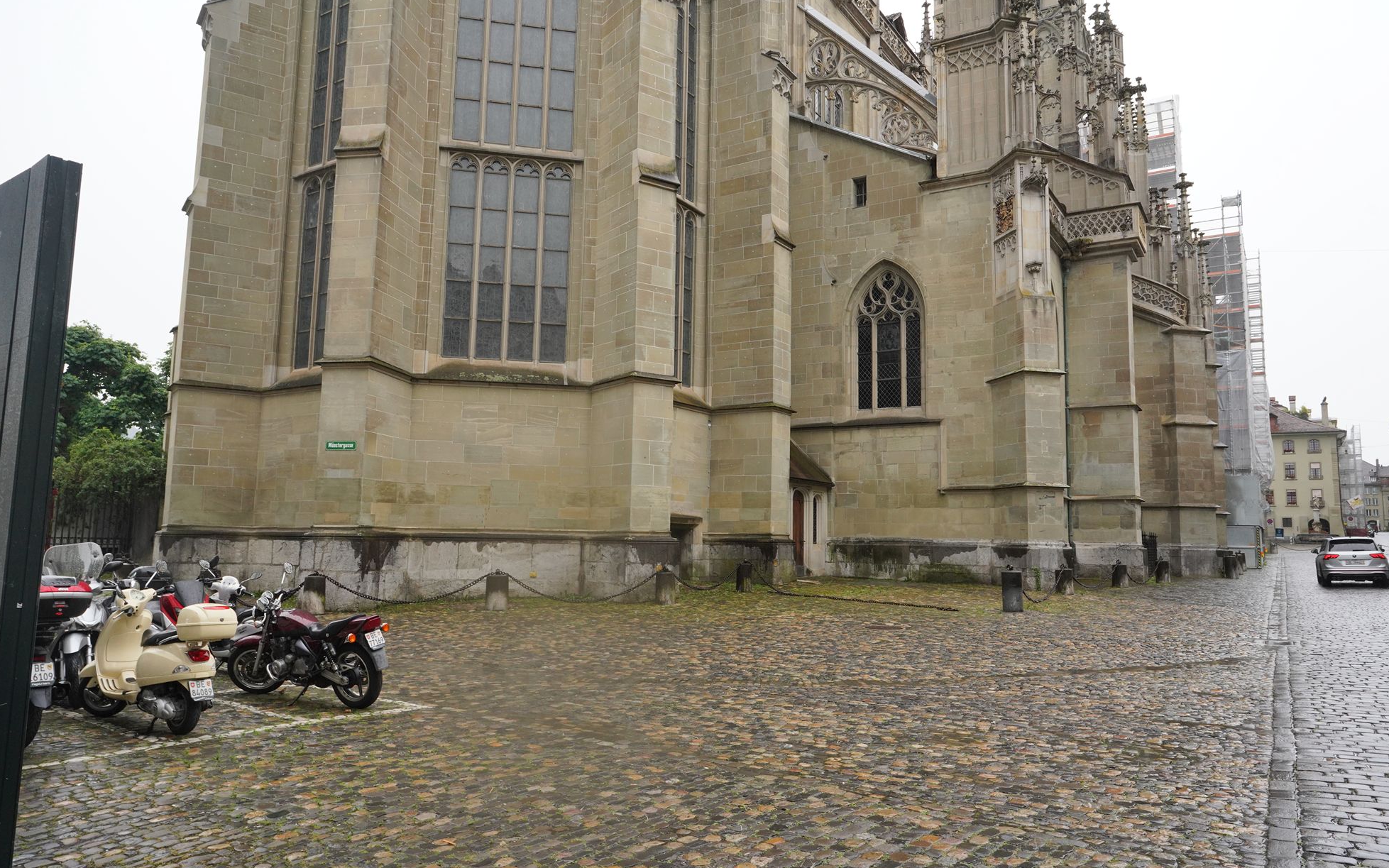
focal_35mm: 25
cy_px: 425
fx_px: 946
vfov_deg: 49.3
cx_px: 706
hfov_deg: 72.5
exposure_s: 1/100
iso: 800
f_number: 11
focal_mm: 24
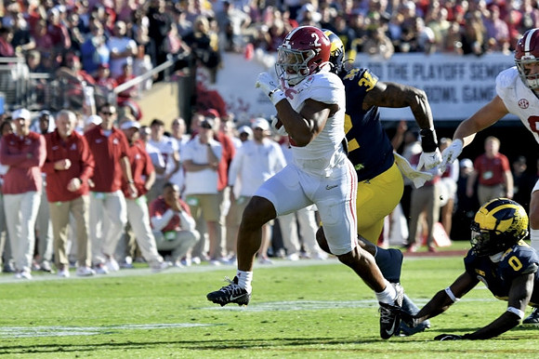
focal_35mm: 375
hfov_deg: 5.5
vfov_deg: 3.7
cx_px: 270
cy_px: 180
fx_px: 5611
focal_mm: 250
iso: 320
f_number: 5.6
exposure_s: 1/1000
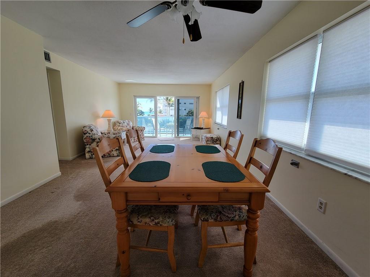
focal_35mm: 13
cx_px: 185
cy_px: 138
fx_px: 139
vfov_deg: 89.9
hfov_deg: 106.2
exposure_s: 1/120
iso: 50
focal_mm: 2.2
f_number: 2.2
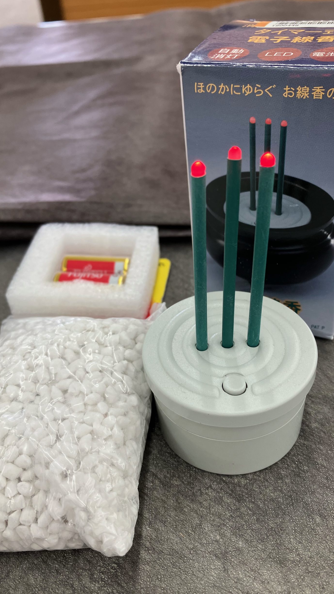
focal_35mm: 32
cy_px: 309
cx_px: 155
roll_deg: +6.2
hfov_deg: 36.7
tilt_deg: -38.8
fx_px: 504
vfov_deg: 61.0
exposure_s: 1/67
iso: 40
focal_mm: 3.99
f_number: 1.8
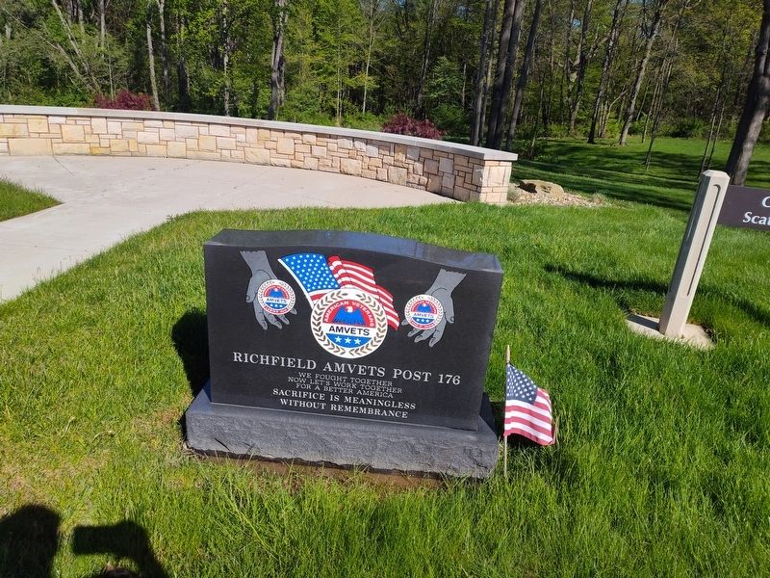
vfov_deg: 58.9
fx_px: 512
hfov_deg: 73.9
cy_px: 289
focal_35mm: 23
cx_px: 385
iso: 100
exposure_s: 1/1882
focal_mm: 5.56
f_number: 1.8
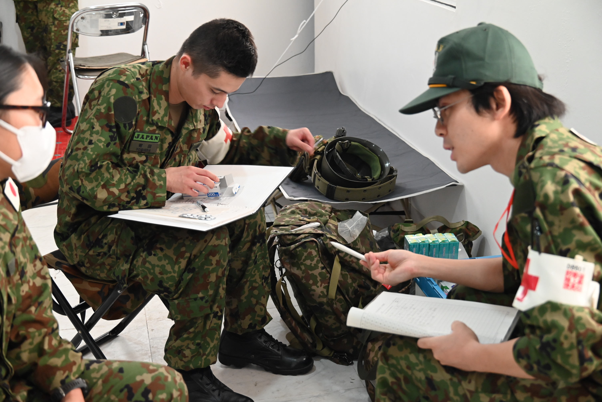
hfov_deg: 36.2
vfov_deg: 24.6
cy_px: 201
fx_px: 920
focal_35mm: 55
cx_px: 301
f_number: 5.6
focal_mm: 55
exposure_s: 1/125
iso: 3200
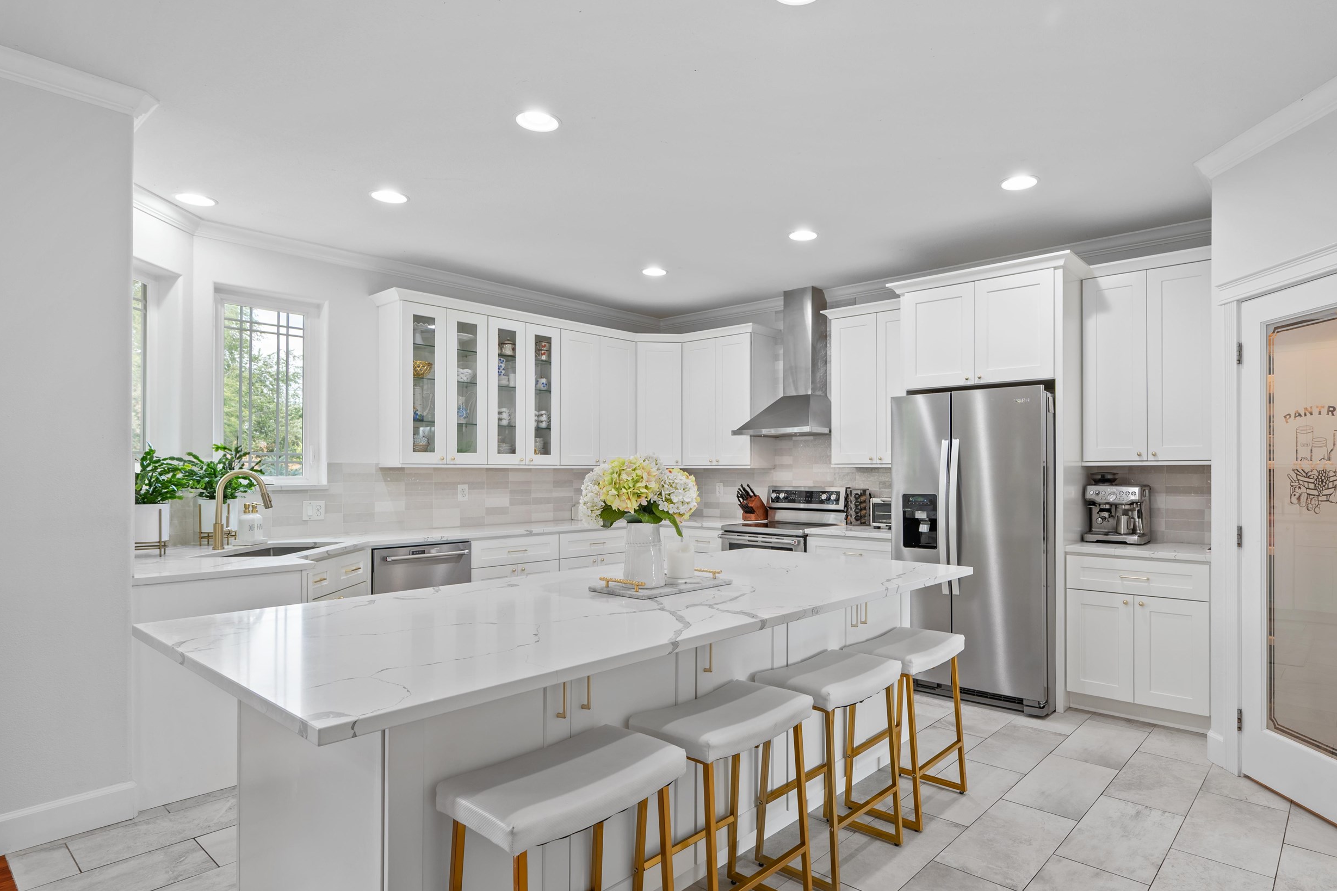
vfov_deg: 61.9
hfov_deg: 83.5
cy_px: 465
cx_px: 764
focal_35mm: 20
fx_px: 743
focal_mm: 16
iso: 100
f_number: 8
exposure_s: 1
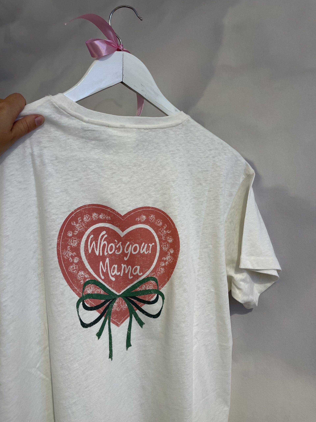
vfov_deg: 67.3
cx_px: 158
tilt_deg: +1.2
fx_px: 316
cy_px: 211
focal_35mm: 26
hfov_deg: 53.1
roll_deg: +0.9
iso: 80
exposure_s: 1/100
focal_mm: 5.1
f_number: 1.6
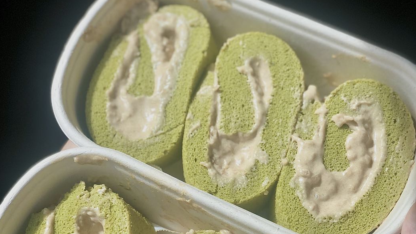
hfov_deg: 27.9
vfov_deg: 15.6
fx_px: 838
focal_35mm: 76
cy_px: 230
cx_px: 207
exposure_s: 1/120
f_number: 2.4
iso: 16
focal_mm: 6
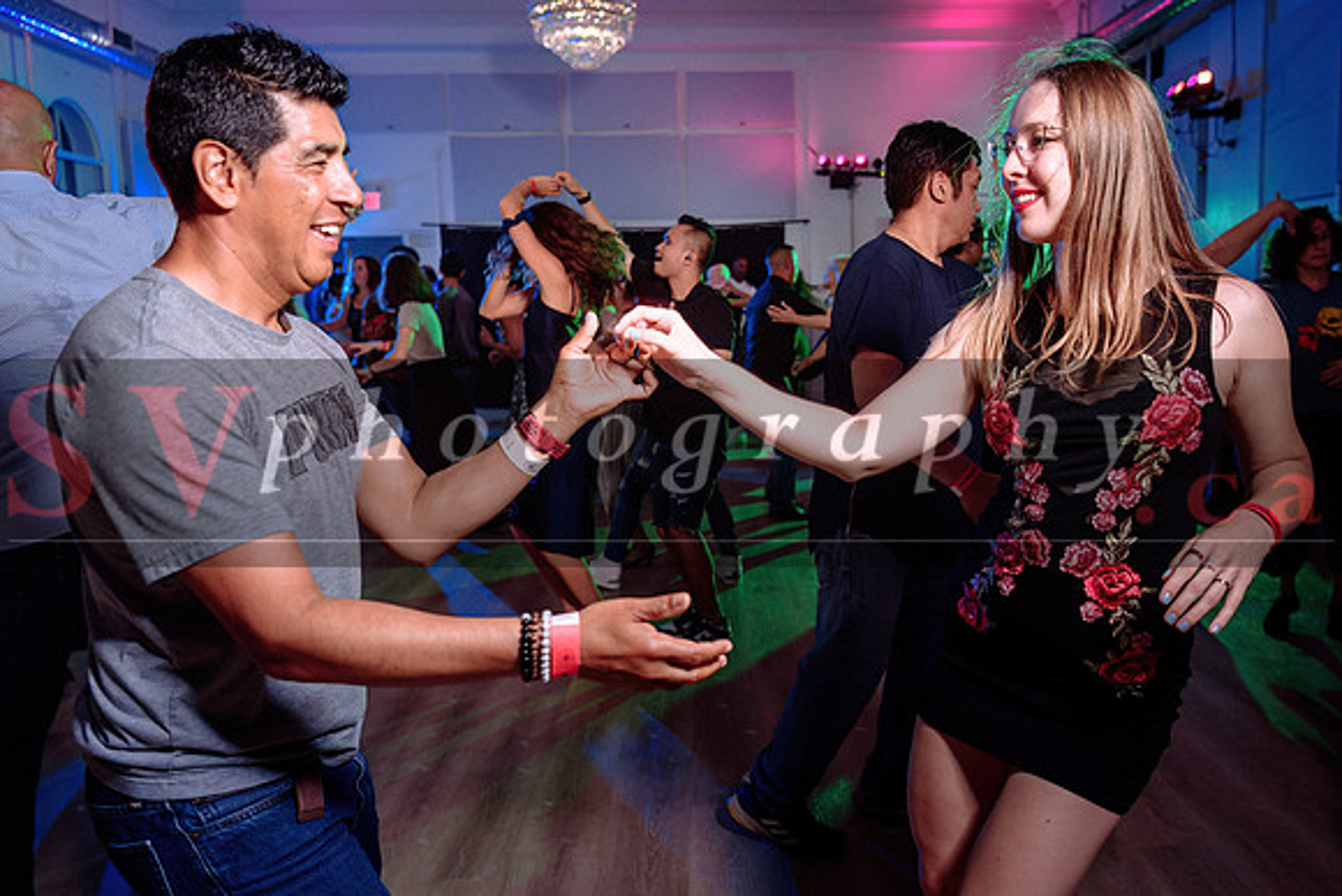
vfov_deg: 42.8
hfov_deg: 60.5
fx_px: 1142
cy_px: 445
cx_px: 791
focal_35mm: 31
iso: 800
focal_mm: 26
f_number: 3.2
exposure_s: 1/50
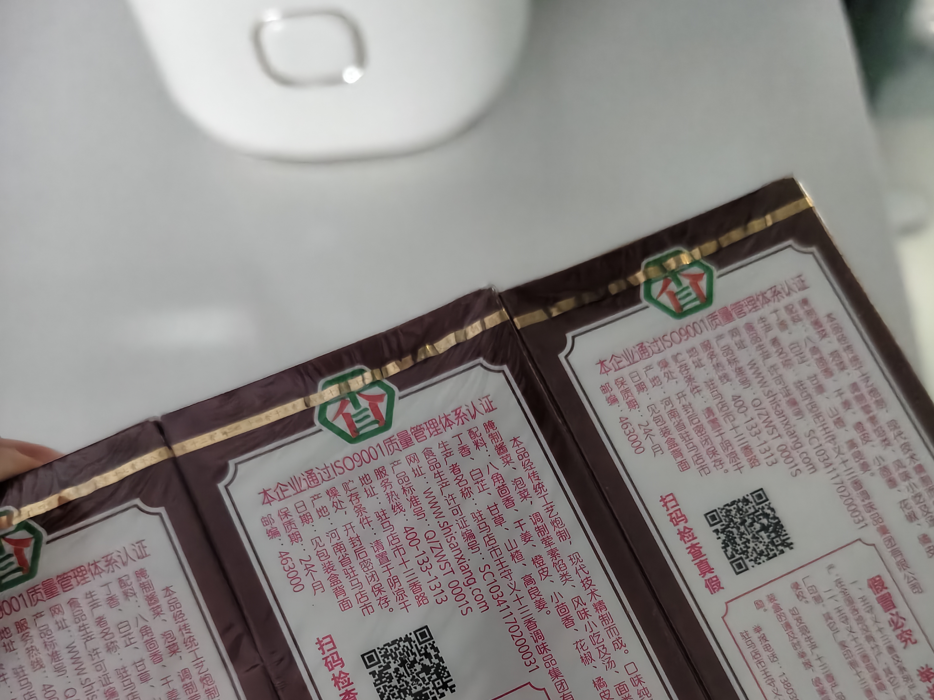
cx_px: 472
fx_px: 836
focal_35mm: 31
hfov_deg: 58.4
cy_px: 578
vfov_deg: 43.0
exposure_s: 1/277
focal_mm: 5.56
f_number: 1.88
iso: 5622
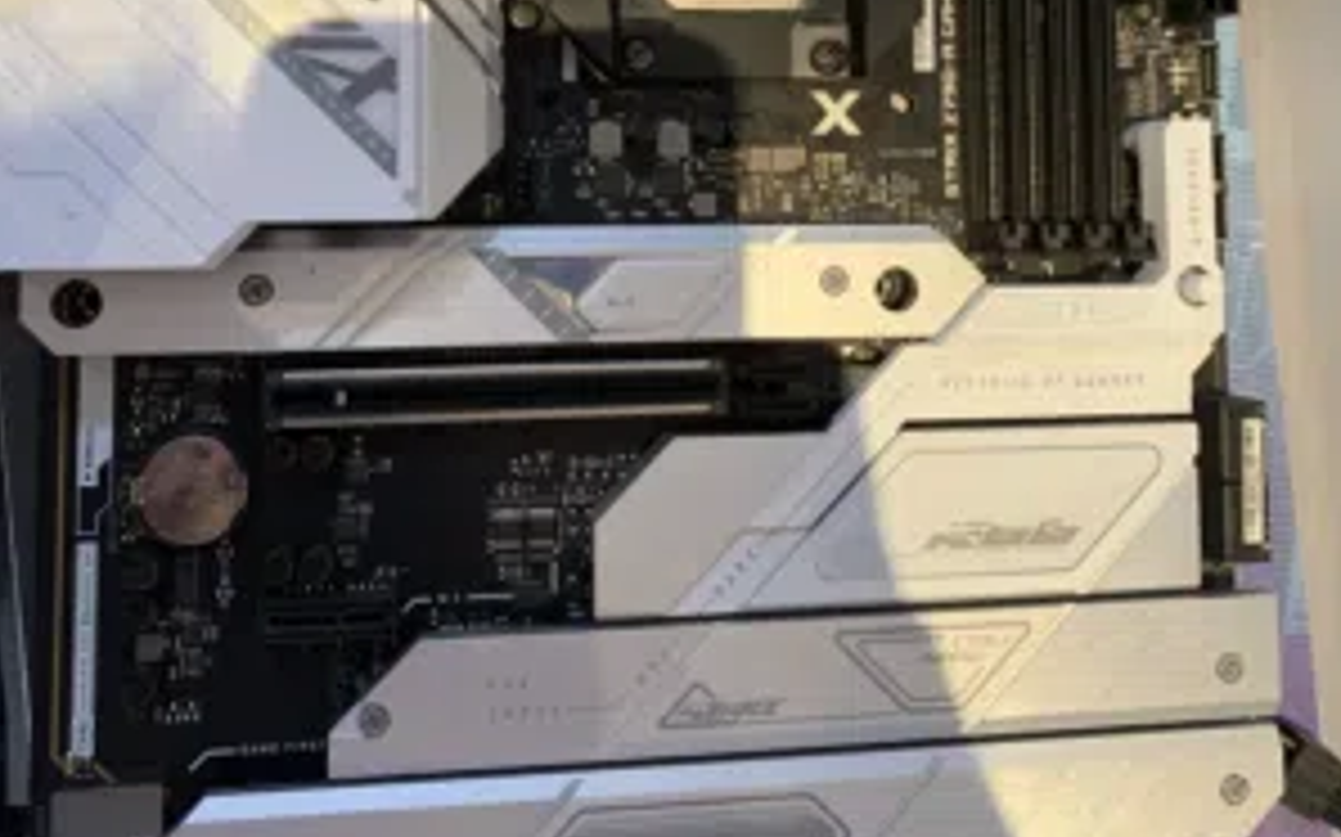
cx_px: 670
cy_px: 130
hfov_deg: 52.8
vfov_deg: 33.1
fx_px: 1352
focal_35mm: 37
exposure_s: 1/33
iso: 320
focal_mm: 4.25
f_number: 1.8
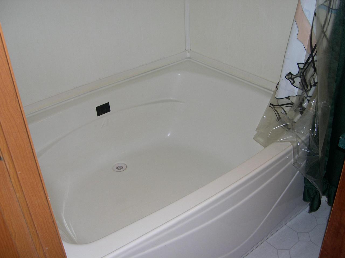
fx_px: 379
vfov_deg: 37.7
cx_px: 172
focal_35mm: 38
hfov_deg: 49.0
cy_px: 129
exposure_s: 1/60
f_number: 2.8
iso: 100
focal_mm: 8
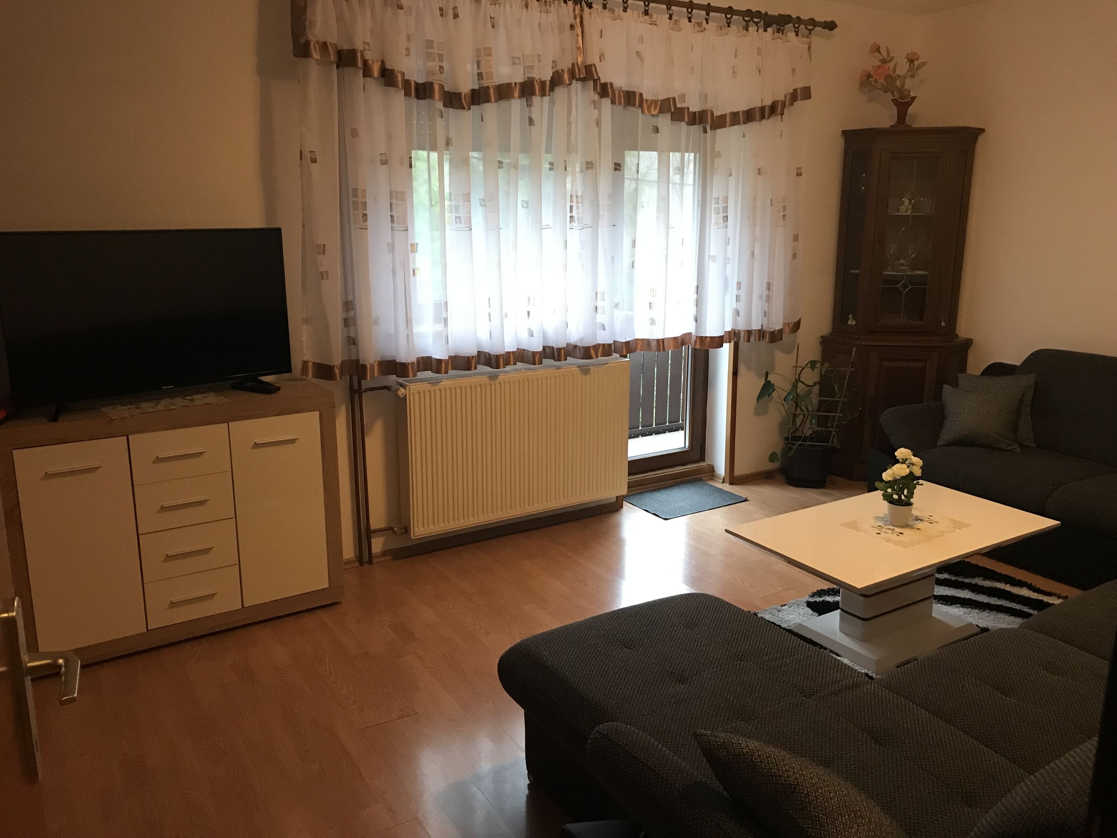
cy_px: 419
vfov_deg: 49.7
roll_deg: -0.5
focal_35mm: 28
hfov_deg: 63.4
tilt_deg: -11.7
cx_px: 558
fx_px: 904
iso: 100
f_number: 1.8
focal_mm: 3.99
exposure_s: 1/17
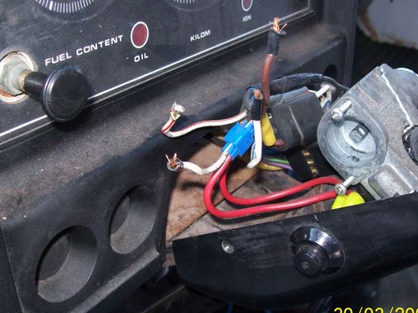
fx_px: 543
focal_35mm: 45
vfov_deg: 32.2
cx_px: 211
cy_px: 158
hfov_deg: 42.1
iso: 80
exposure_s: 1/64
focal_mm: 6
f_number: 2.7
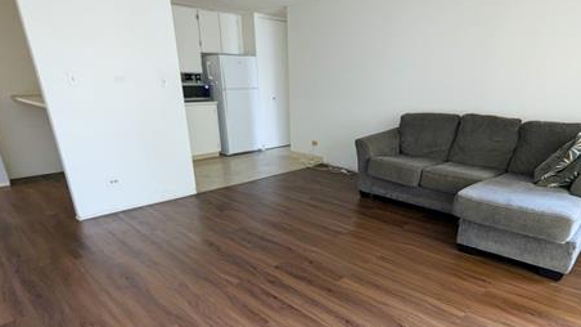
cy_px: 223
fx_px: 308
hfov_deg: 86.4
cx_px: 318
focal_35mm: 20
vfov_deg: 54.5
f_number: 2.2
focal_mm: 1.95
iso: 160
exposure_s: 1/44.2
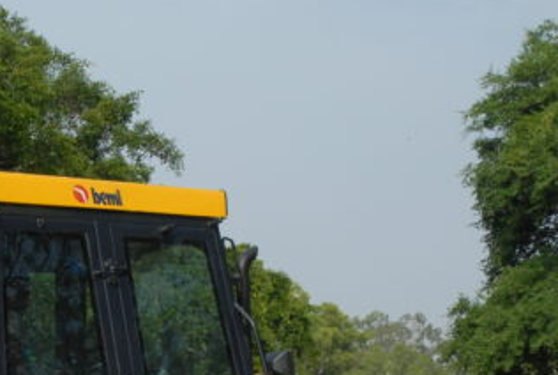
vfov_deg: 11.5
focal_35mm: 118
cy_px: 371
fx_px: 1838
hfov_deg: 17.0
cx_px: 46
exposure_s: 1/320
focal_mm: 29
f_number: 9
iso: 200
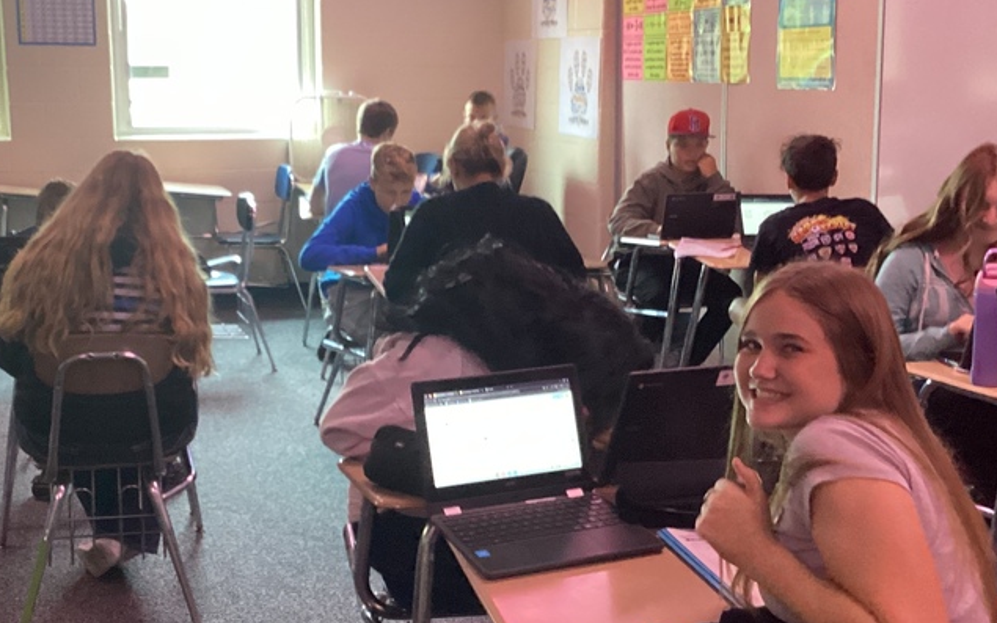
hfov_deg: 38.1
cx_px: 405
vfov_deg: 24.4
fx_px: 1440
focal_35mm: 53
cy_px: 337
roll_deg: +0.1
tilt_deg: -12.3
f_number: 2.4
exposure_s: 1/40
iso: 320
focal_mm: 3.3
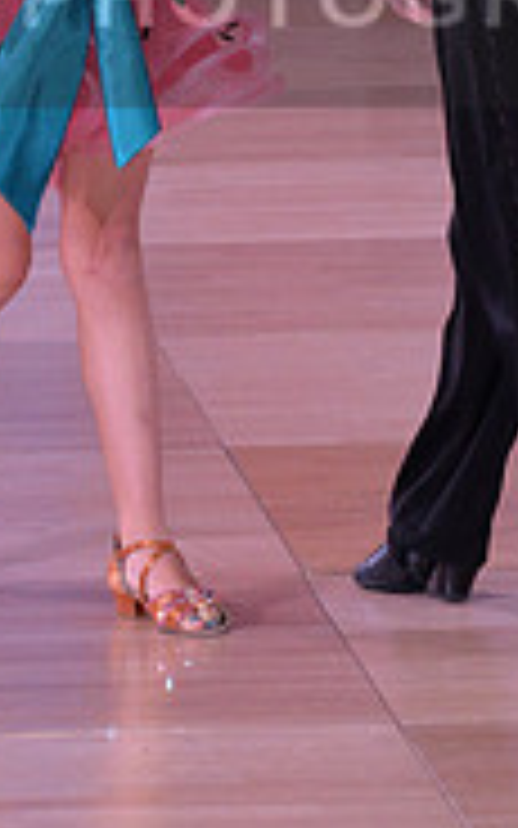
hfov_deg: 2.6
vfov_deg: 4.2
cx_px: 295
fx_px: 11249
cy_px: -40
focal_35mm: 498
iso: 2000
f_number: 8
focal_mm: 155
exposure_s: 1/250
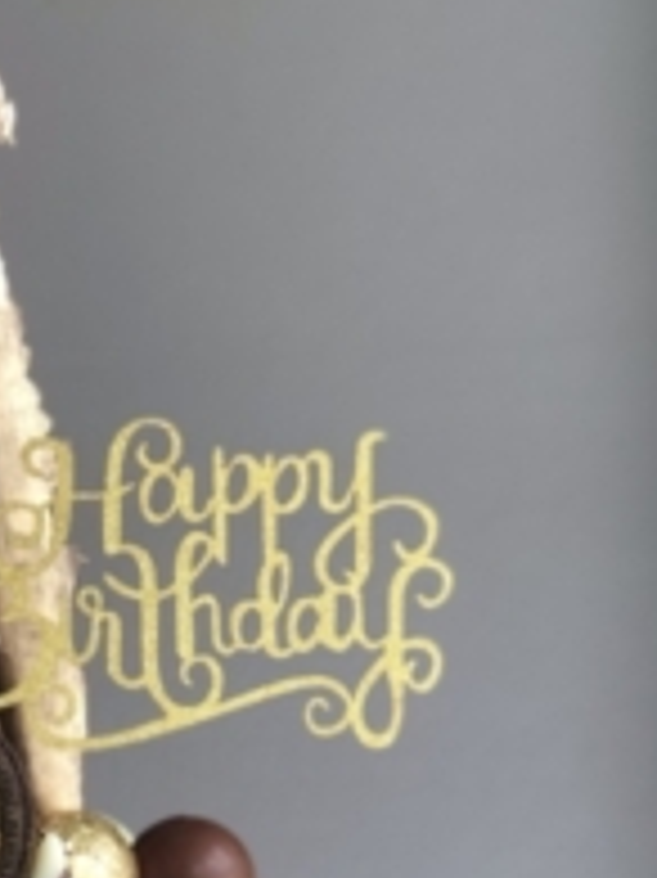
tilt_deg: -1.5
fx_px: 3699
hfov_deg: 10.0
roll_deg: +0.7
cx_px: -70
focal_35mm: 146
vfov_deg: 13.3
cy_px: 964
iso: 20
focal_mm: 6.6
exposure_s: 1/30
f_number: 2.8
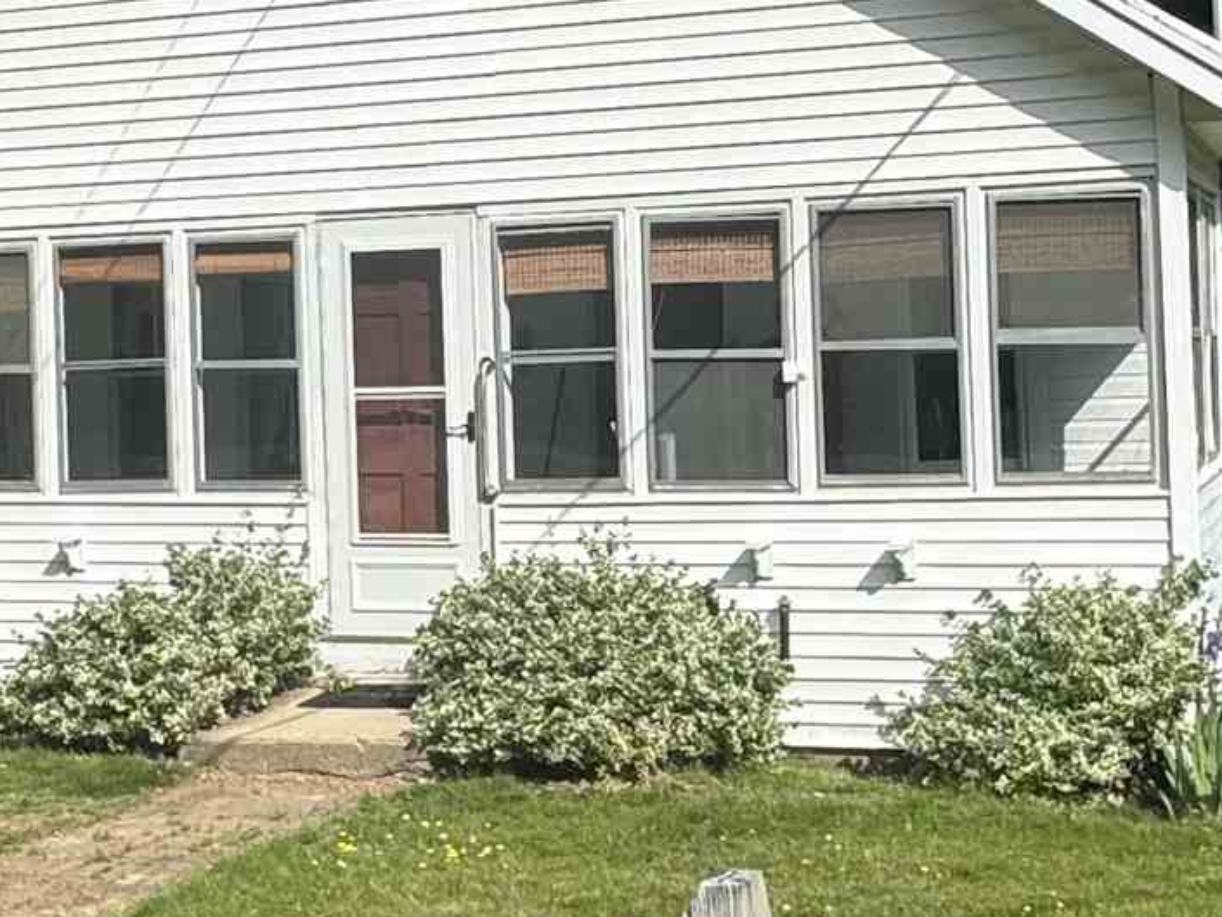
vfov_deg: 24.0
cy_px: 329
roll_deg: +3.1
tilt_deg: +0.9
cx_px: 662
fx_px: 2154
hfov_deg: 31.7
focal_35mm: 61
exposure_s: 1/2494
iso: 50
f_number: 2.2
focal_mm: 2.22
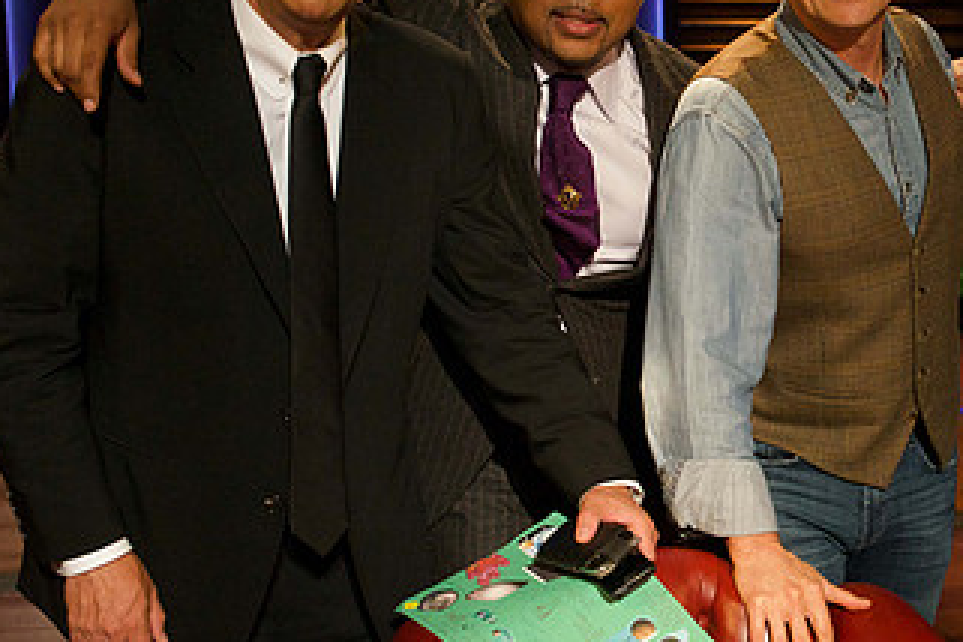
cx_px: 783
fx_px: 2033
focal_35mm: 76
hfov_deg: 26.1
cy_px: 272
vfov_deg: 17.9
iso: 6400
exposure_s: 1/125
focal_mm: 42
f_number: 4
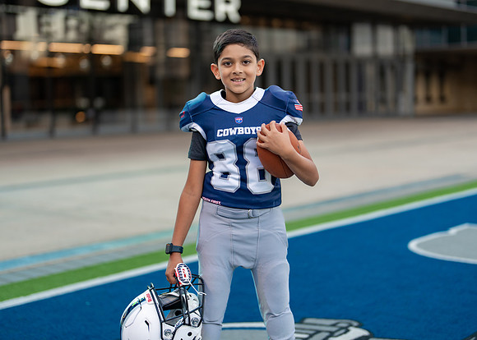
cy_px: 148
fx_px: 811
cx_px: 237
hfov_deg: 32.8
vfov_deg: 23.7
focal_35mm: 60
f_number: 1.2
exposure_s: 1/400
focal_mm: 50
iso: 160
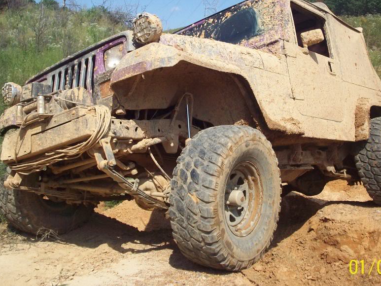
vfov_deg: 29.6
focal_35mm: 49
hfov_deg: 38.8
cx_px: 225
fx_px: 539
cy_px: 114
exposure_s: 1/443
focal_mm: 6.2
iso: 80
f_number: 5.6
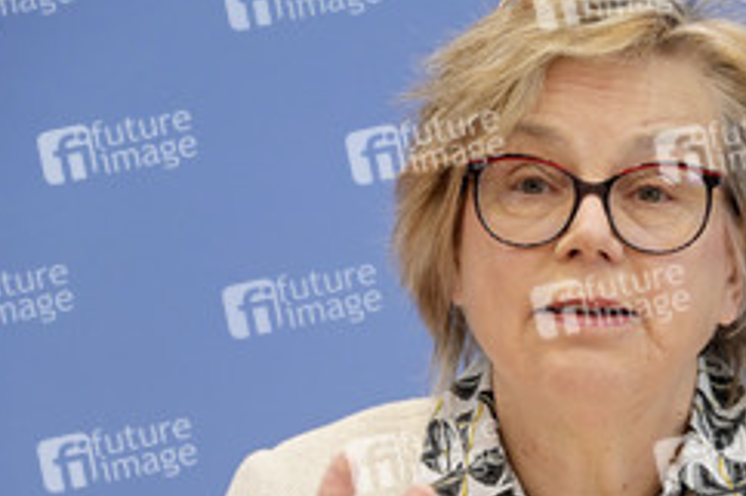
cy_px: 379
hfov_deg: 8.2
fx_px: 5218
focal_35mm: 252
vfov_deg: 5.4
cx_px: 652
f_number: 5.6
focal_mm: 135
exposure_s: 1/400
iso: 3200
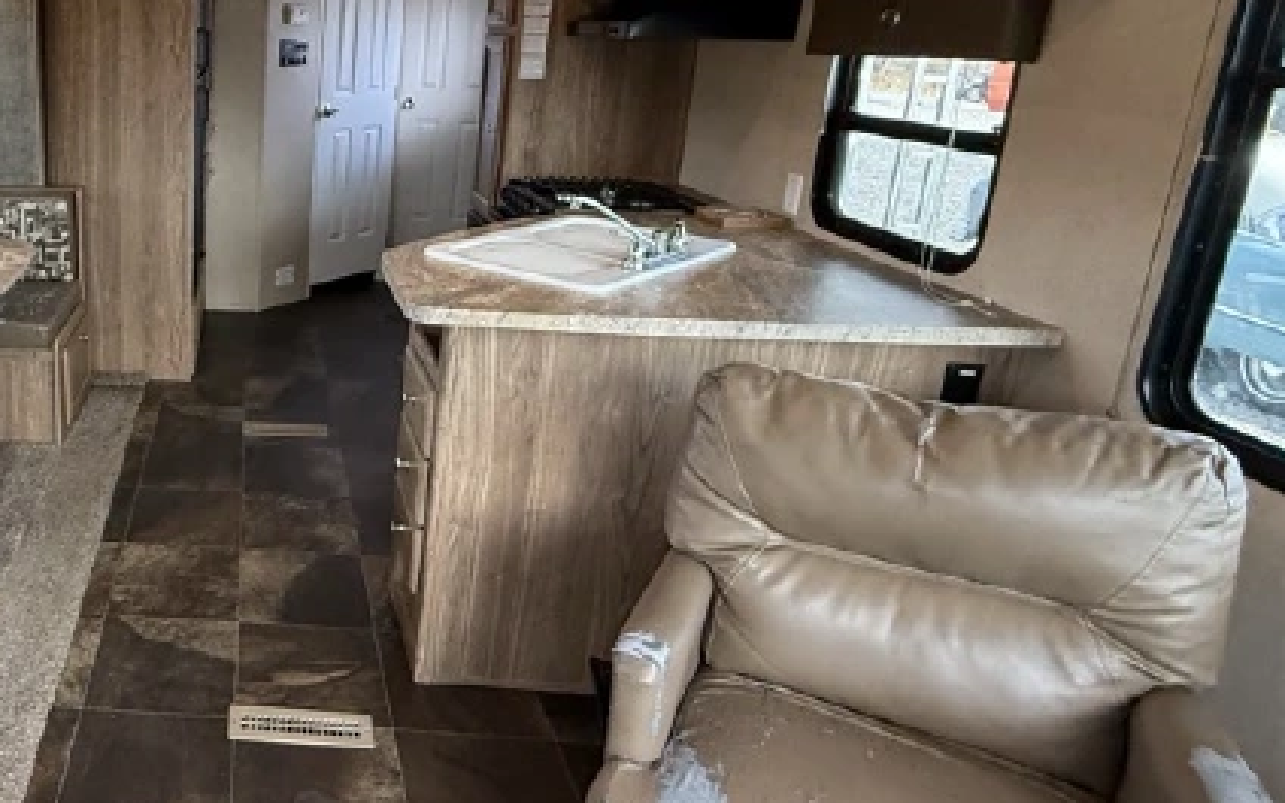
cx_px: 182
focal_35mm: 28
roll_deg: -1.6
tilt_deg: -11.7
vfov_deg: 43.9
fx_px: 981
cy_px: 267
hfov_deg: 58.9
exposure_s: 1/99
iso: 320
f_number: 2.2
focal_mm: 2.22
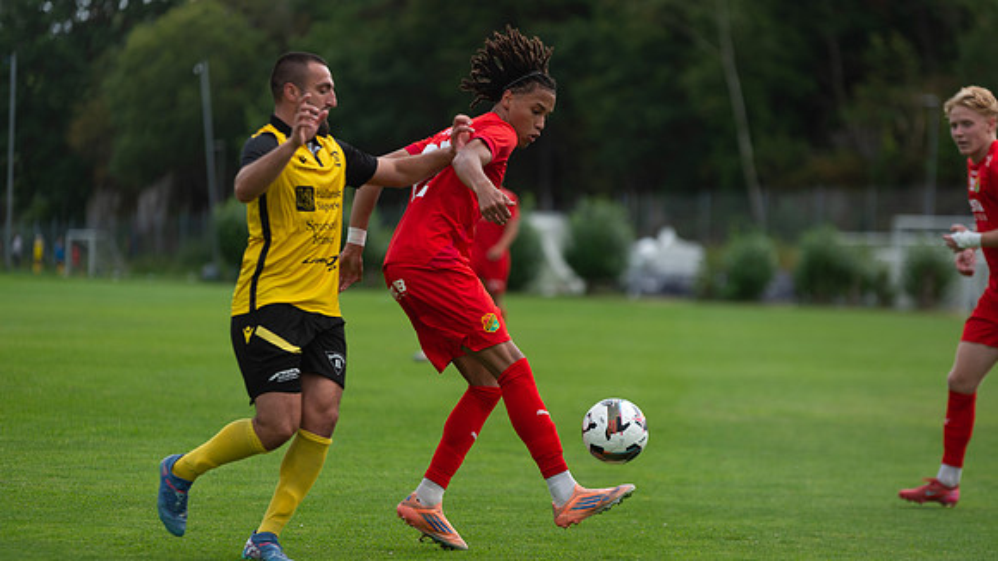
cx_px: 491
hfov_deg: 11.4
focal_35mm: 188
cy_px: 256
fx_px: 4985
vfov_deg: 6.4
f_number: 3.2
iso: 250
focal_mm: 175
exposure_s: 1/1600
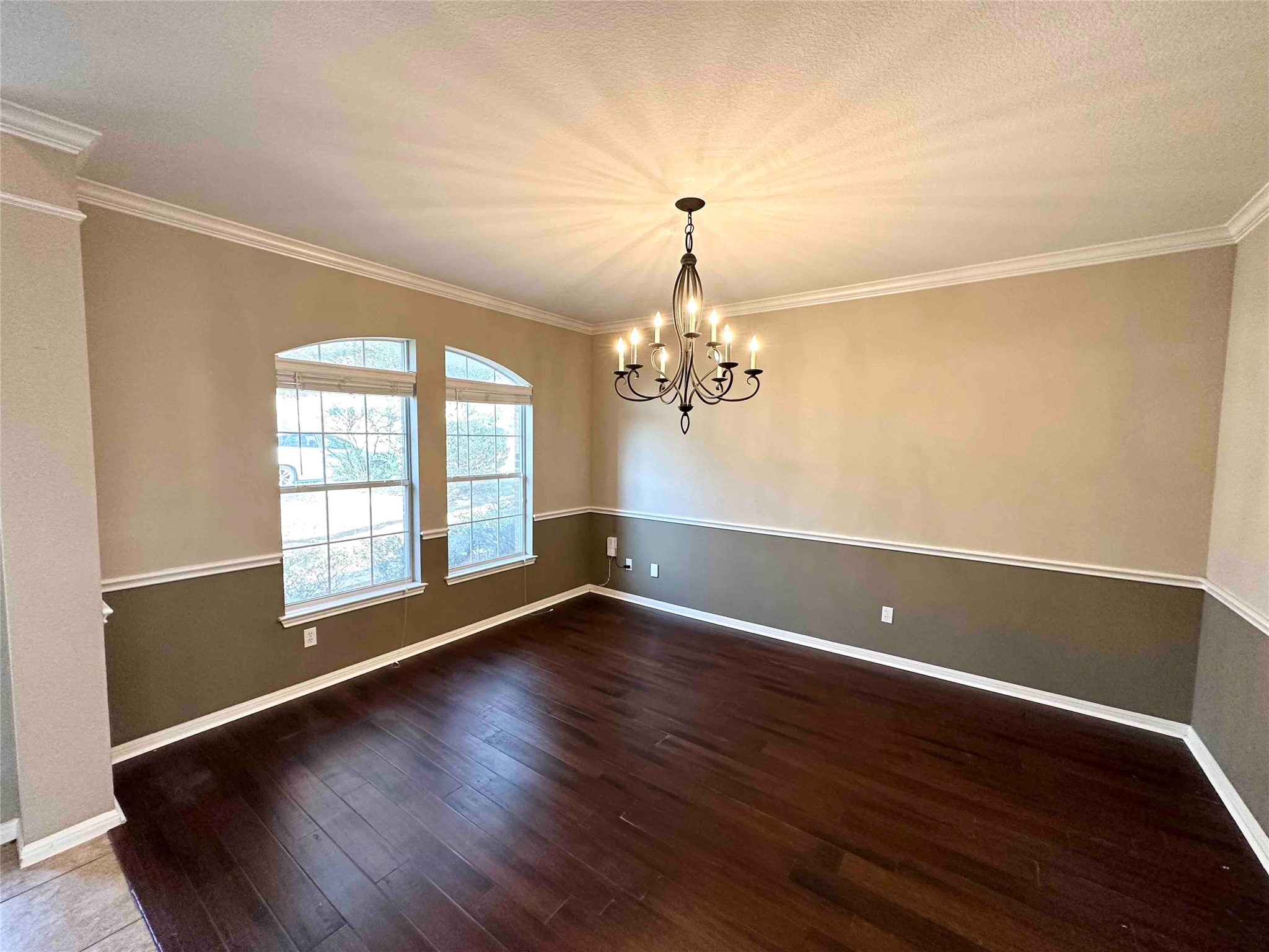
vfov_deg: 85.7
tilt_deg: -5.0
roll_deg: -0.5
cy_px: 476
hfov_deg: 102.1
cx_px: 634
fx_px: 513
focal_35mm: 14
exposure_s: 1/120
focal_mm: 2.22
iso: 200
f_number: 2.2
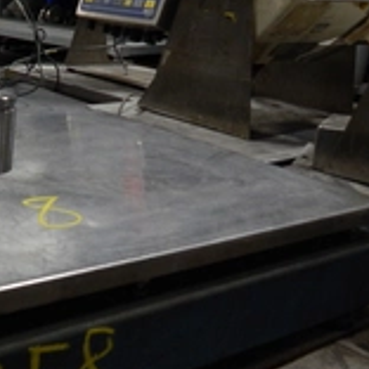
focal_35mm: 52
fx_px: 627
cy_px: 229
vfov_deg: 32.6
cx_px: 0
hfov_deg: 30.5
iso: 220
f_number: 3
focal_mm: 4
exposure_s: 1/30
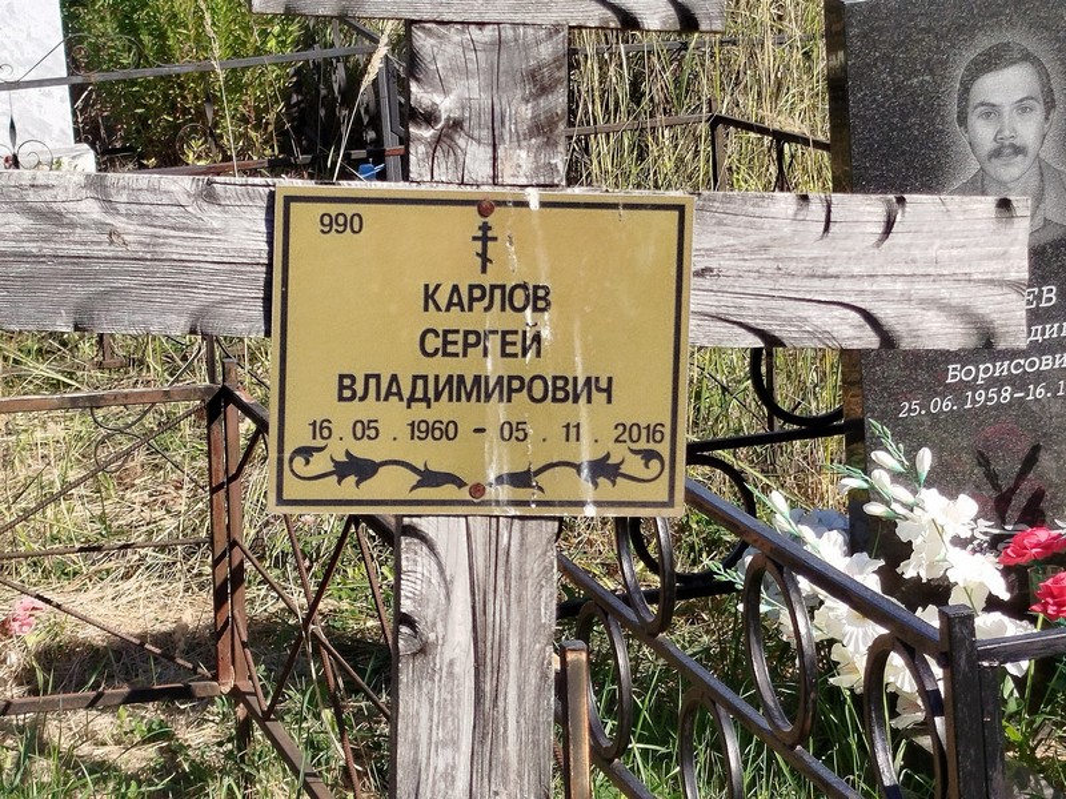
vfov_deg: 42.9
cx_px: 533
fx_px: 1016
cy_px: 400
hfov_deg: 55.4
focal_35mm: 33
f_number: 1.7
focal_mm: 5.31
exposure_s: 1/518
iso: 50
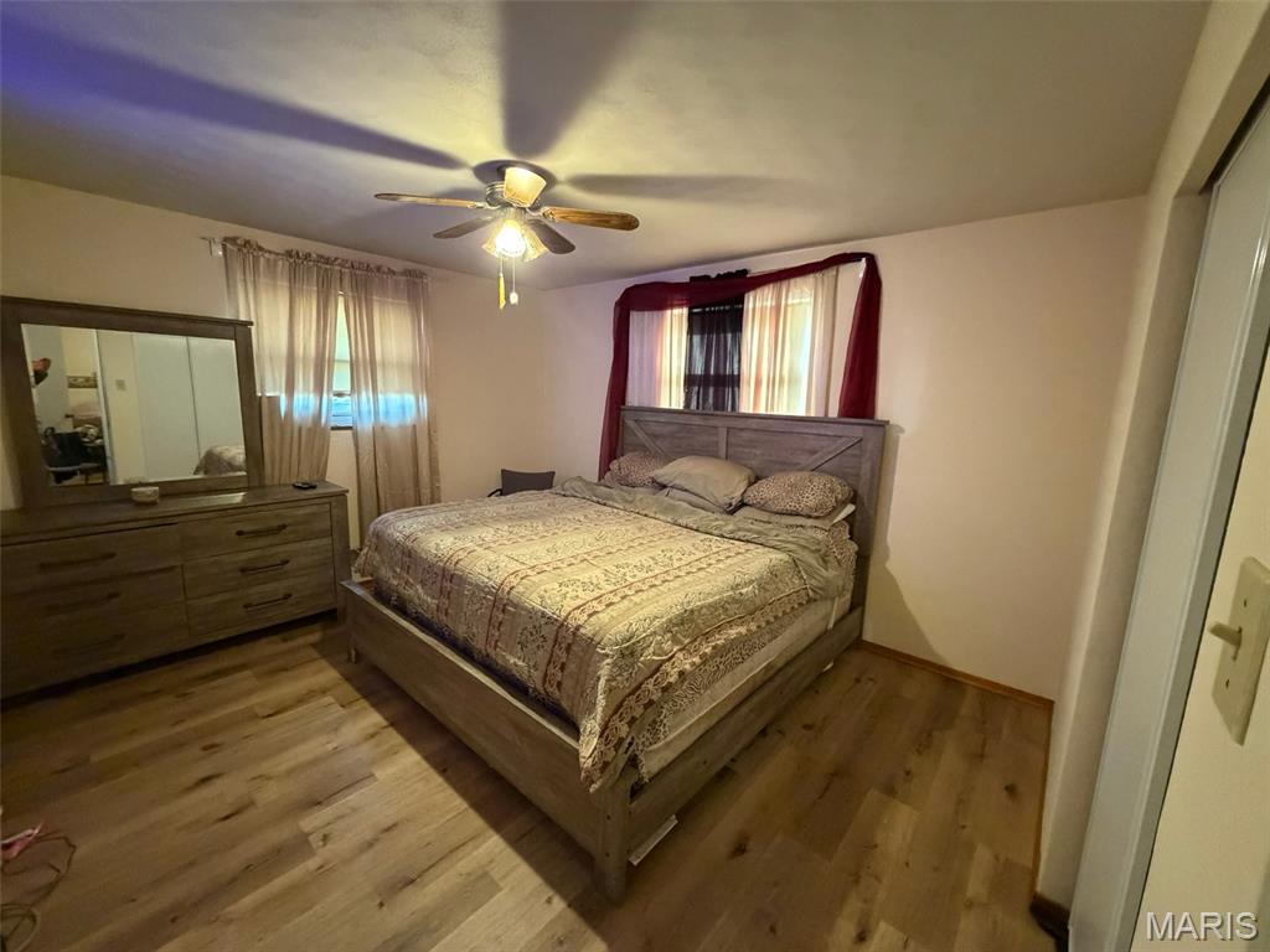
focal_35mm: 14
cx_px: 635
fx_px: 514
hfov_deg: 102.1
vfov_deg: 85.7
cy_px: 476
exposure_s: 1/60
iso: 1250
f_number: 2.2
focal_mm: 2.22
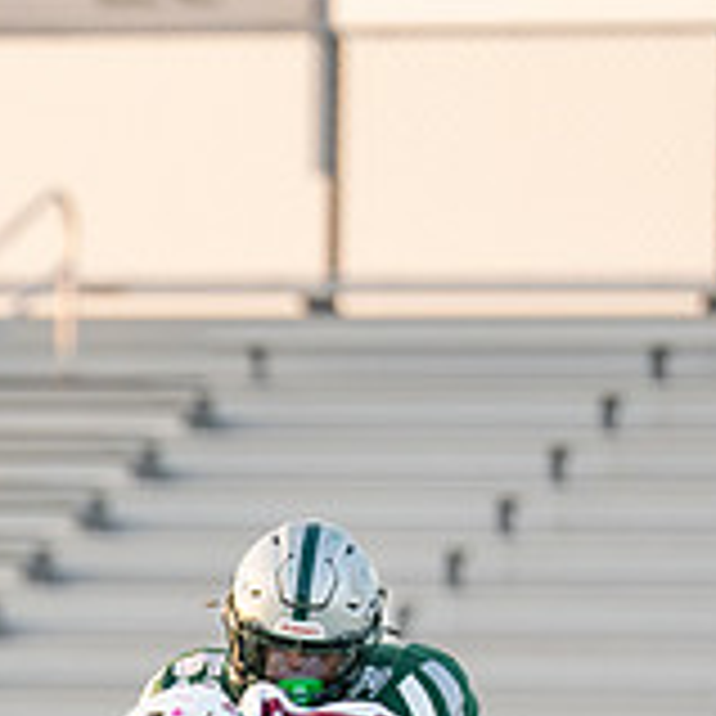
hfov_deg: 2.0
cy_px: 869
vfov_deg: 2.0
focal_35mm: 869
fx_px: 20336
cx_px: -342
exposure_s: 1/1250
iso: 500
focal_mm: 200
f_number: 2.8
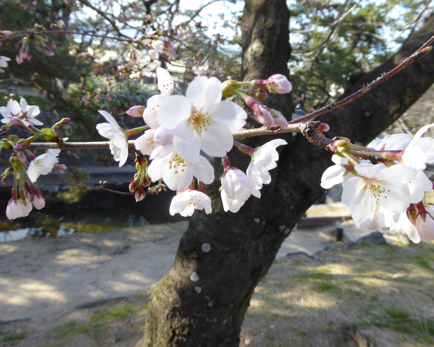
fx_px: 334
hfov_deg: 65.8
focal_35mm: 26
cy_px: 178
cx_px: 241
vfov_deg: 54.9
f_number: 3.3
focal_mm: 4.3
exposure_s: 1/200
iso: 100
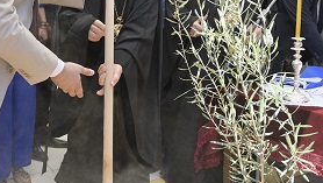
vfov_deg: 24.2
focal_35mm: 48
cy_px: 10
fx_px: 411
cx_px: 131
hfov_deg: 42.7
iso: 200
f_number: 5
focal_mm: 25.5
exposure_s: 1/320
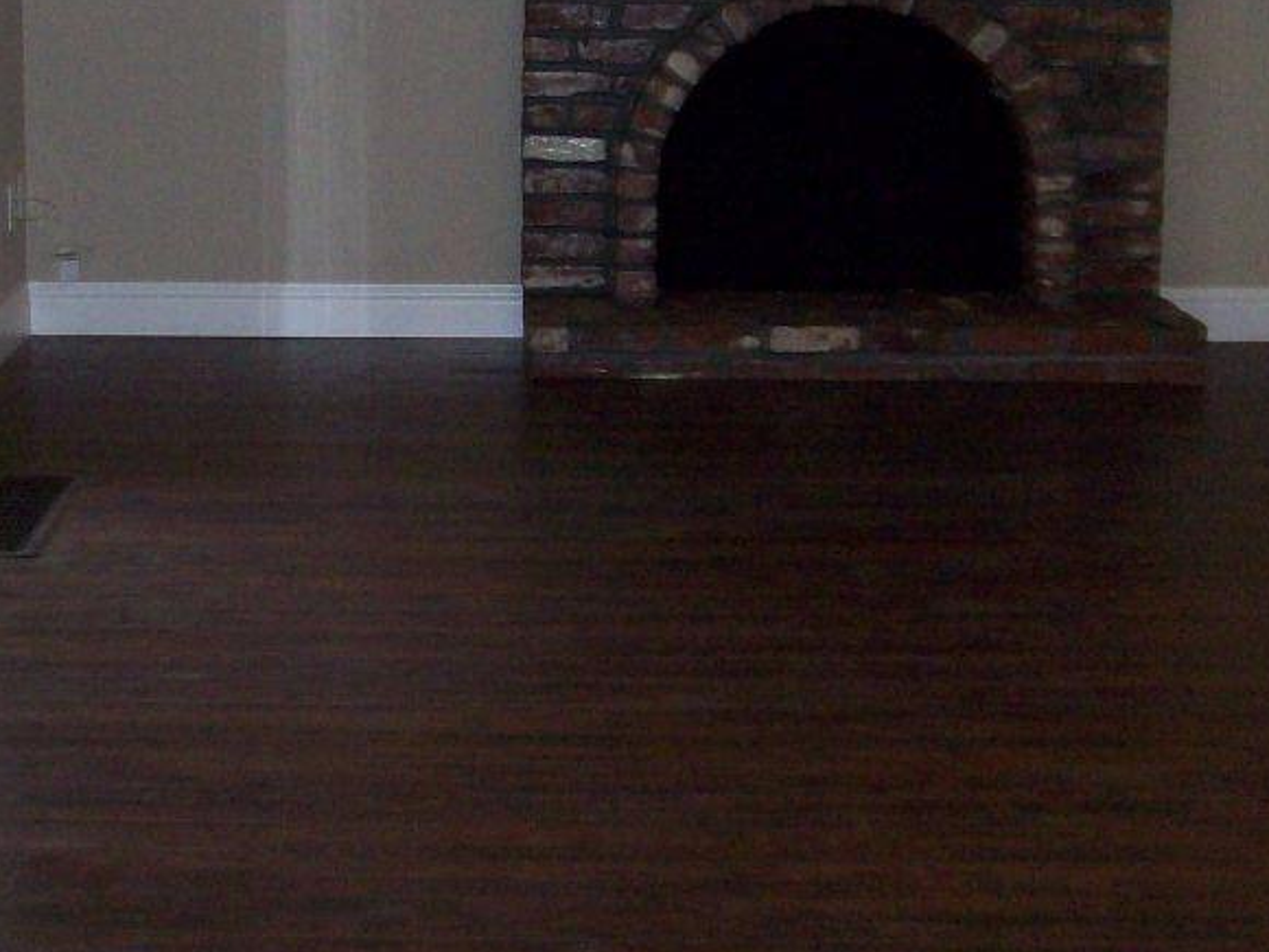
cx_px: 298
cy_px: 131
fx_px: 2749
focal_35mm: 75
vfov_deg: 19.3
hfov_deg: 25.6
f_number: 2.8
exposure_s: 1/60
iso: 200
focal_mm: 5.7
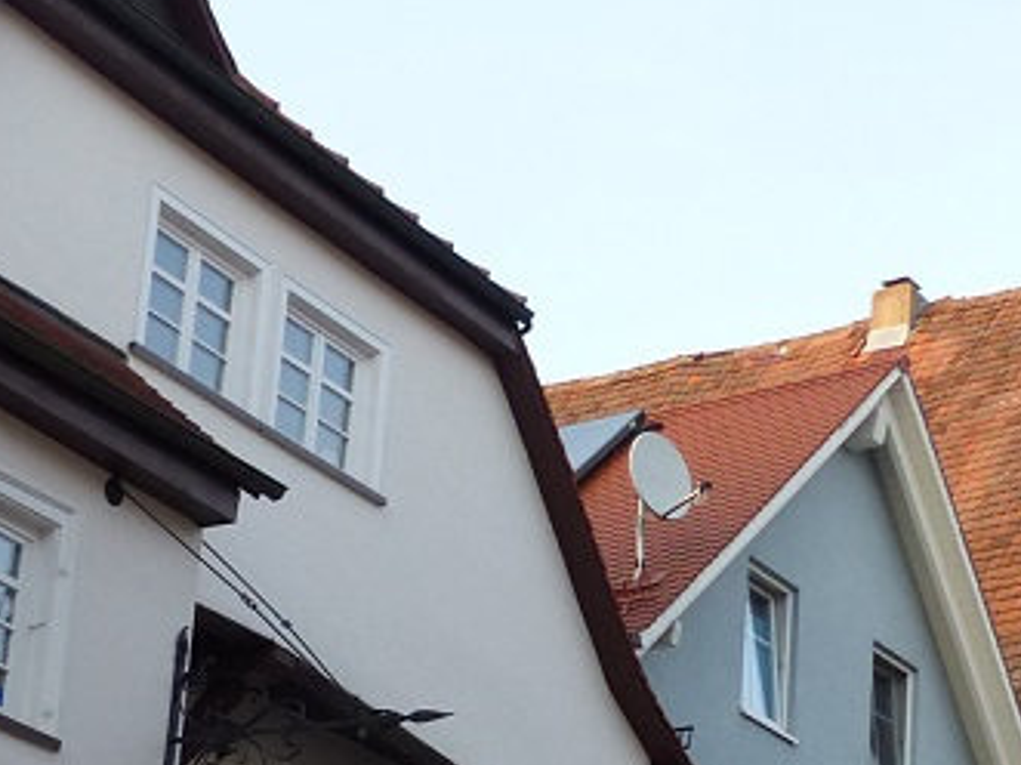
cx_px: 503
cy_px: 888
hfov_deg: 19.8
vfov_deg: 14.5
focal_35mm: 99
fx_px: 2919
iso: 250
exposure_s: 1/60
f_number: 2.8
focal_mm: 5.7
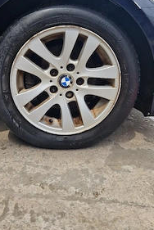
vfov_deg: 54.9
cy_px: 83
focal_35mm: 34
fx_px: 218
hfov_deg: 38.8
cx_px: 61
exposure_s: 1/1000
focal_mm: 5.4
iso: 50
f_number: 1.8
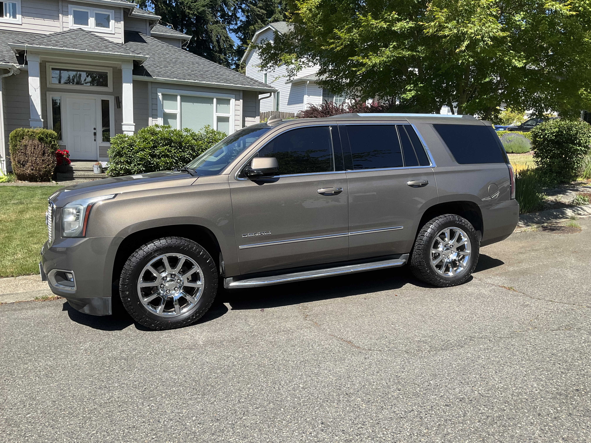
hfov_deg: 61.7
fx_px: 495
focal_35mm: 29
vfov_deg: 48.2
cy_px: 222
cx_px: 296
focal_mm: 3
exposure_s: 1/1098
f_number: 1.8
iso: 25
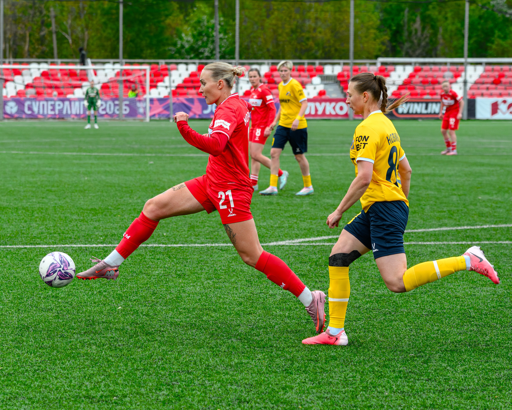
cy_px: 230
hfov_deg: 12.0
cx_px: 209
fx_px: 2425
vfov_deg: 9.7
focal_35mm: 160
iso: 2000
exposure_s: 1/5000
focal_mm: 95
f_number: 5
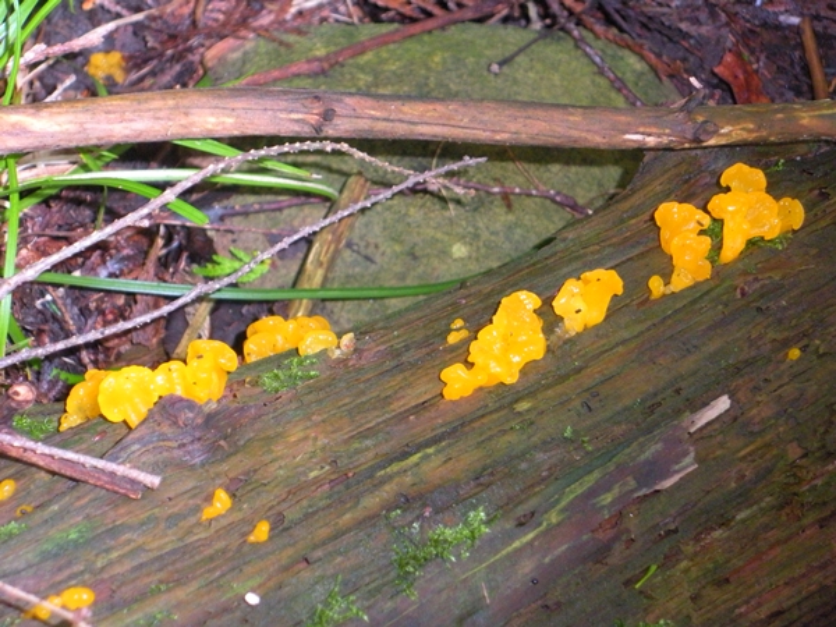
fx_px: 2415
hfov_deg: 19.6
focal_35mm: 100
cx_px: 418
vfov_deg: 14.8
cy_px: 314
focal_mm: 17.4
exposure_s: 1/60
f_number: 5
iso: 405
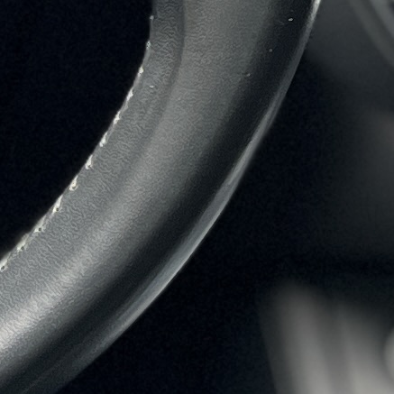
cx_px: -505
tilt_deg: -18.9
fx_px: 2730
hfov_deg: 7.7
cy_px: -282
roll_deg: +0.2
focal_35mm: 212
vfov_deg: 8.0
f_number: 1.6
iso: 125
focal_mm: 5.1
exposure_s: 1/117
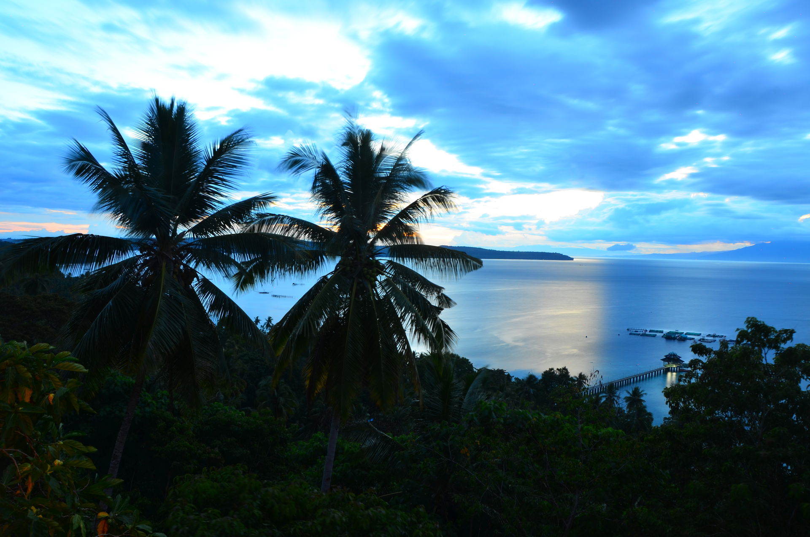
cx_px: 405
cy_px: 268
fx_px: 606
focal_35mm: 27
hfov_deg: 67.5
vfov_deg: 47.7
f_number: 14
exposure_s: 30
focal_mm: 18
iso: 100
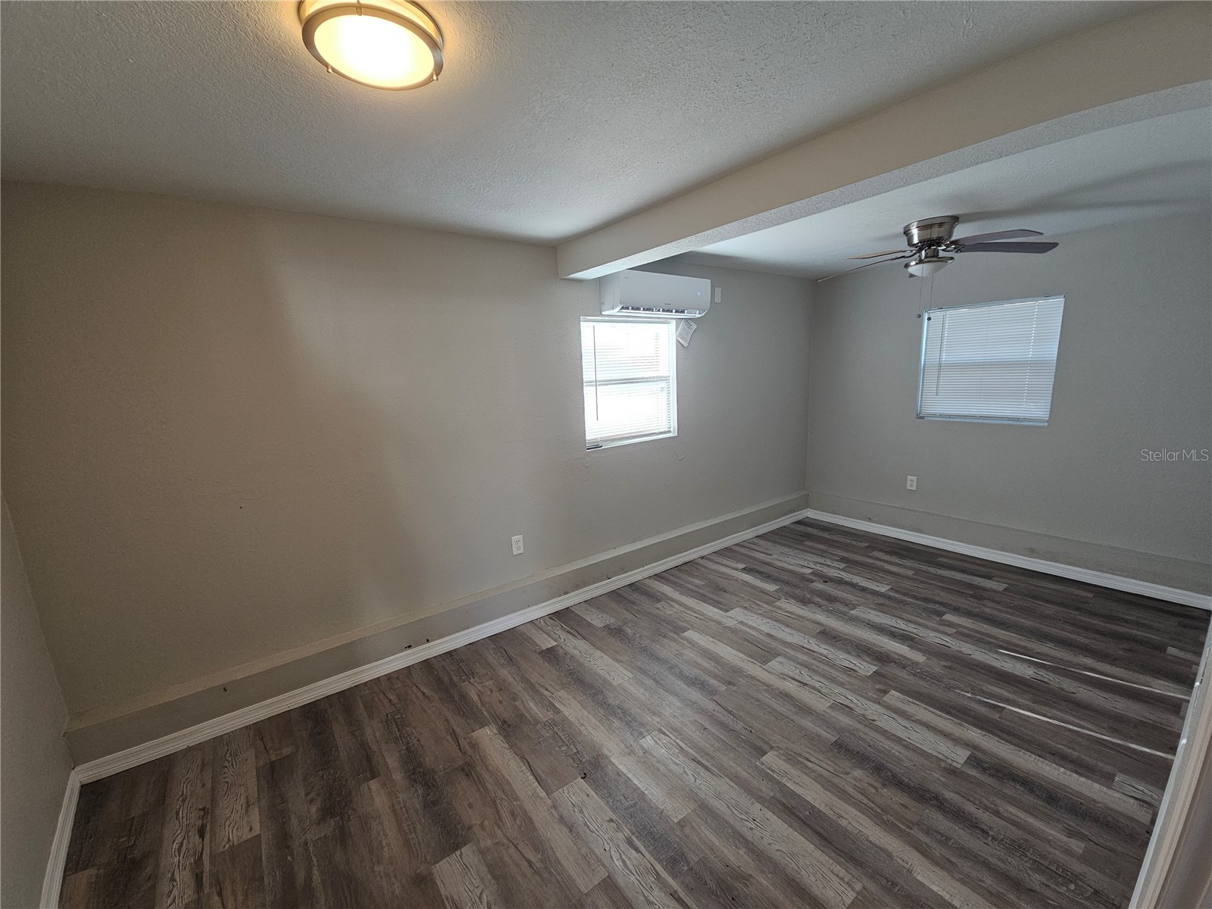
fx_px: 455
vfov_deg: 89.9
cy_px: 454
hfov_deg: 106.2
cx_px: 606
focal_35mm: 13
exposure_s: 1/60
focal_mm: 2.2
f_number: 2.2
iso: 64
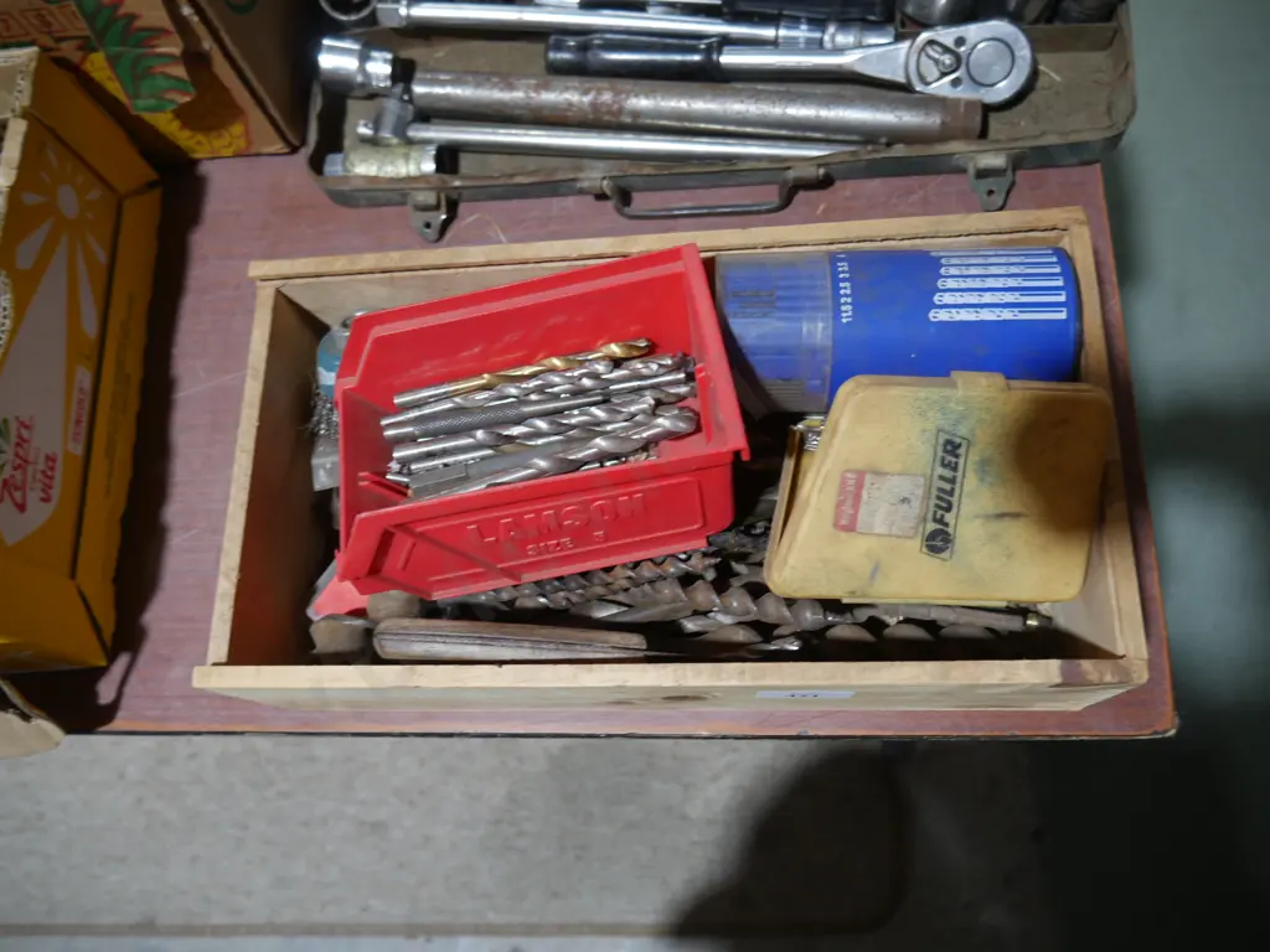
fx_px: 1027
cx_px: 635
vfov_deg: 49.7
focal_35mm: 28
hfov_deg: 63.4
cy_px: 476
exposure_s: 1/60
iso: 320
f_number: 3.5
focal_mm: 14
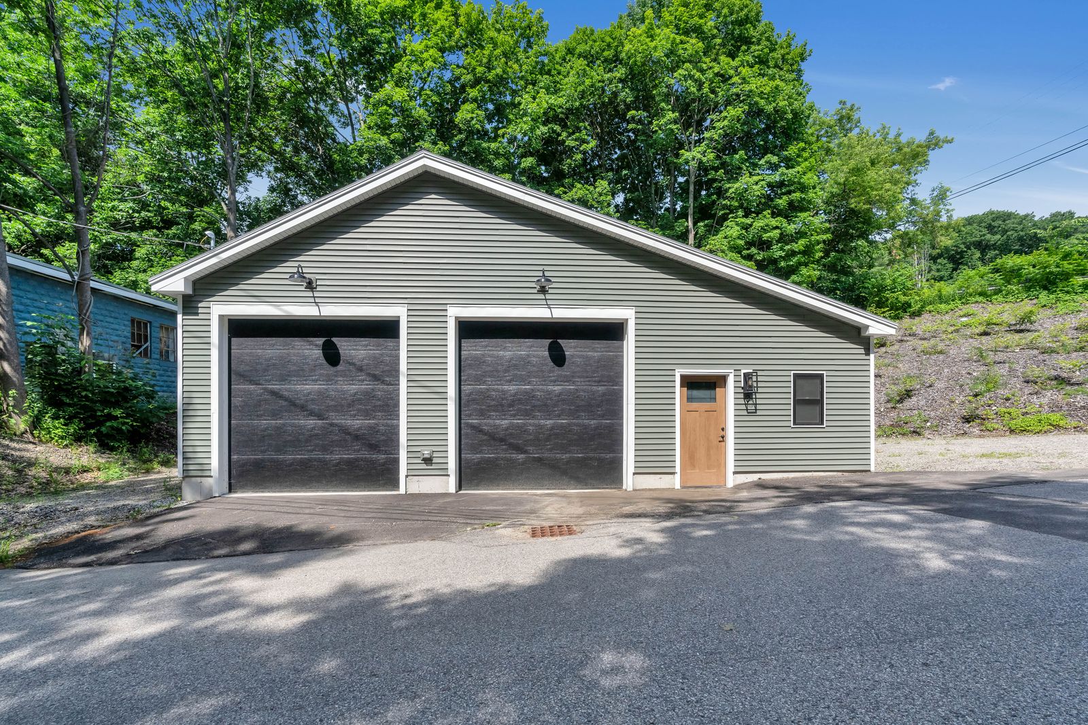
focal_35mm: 16
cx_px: 544
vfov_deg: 73.8
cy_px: 362
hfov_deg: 96.7
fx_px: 484
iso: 800
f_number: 8
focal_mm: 16
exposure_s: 1/1250
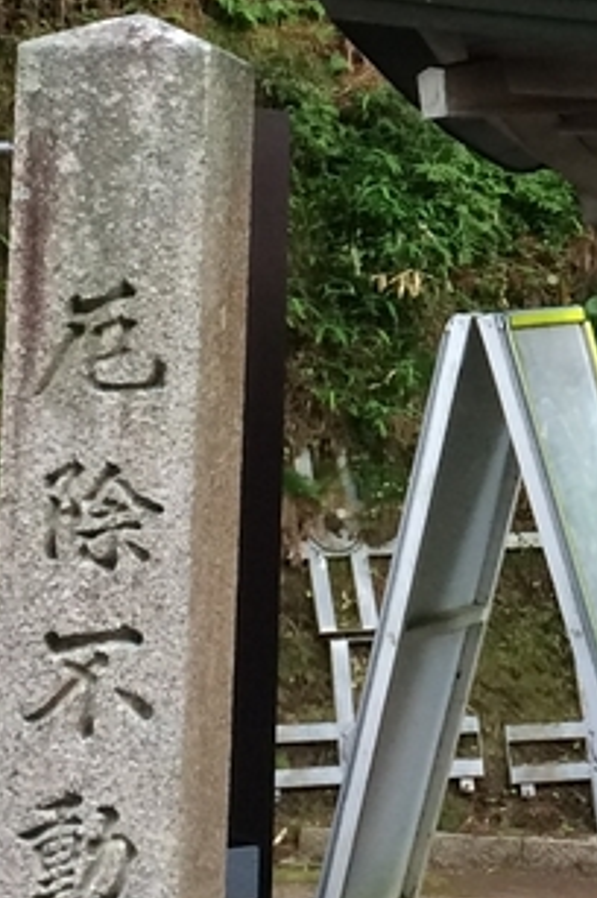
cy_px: 18
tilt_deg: +5.1
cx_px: 928
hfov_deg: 11.1
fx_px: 2942
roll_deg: +1.7
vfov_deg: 17.0
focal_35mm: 118
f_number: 2.2
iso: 100
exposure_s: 1/30
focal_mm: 4.15
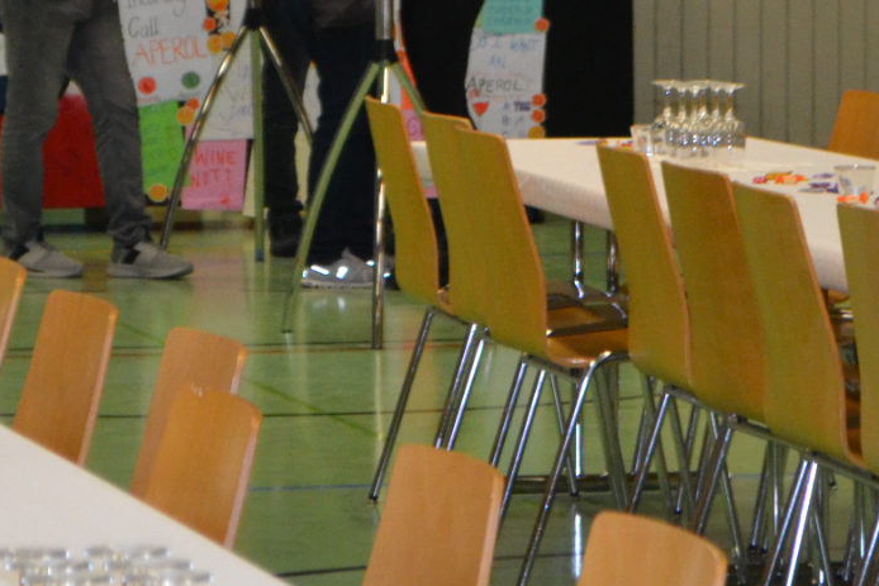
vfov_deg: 5.6
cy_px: -128
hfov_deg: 8.5
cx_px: 332
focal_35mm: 243
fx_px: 5946
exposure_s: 1/60
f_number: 5.6
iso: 1600
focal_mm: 55
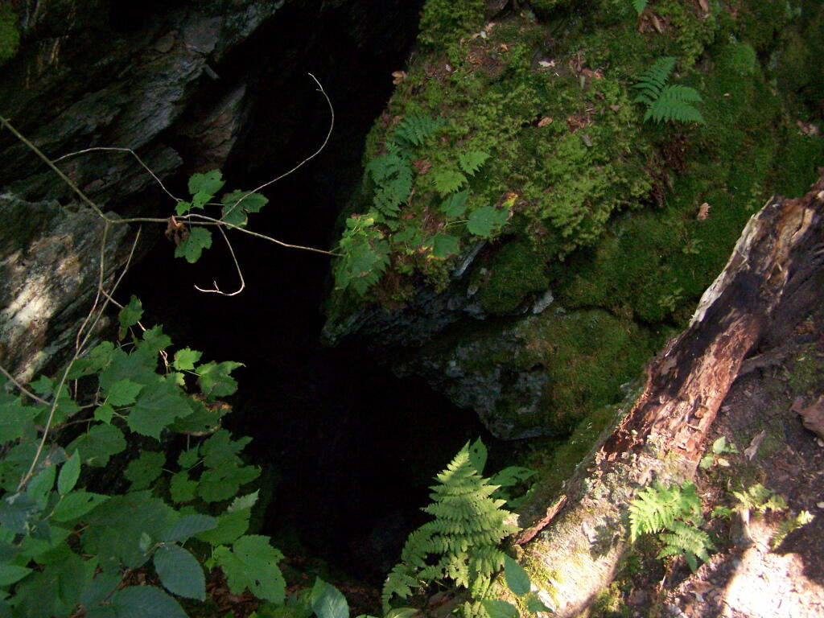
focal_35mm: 38
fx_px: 905
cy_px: 309
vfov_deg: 37.7
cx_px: 412
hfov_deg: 49.0
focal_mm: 6.3
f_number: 3.6
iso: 400
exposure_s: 1/60
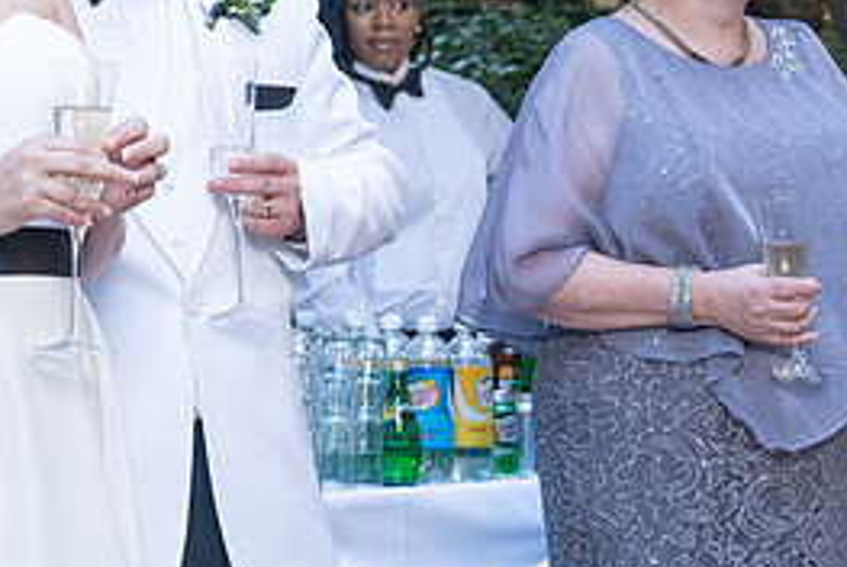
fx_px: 2850
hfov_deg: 16.6
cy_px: 45
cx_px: 38
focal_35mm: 121
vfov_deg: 11.3
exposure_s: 1/250
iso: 1250
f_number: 5.6
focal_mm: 50
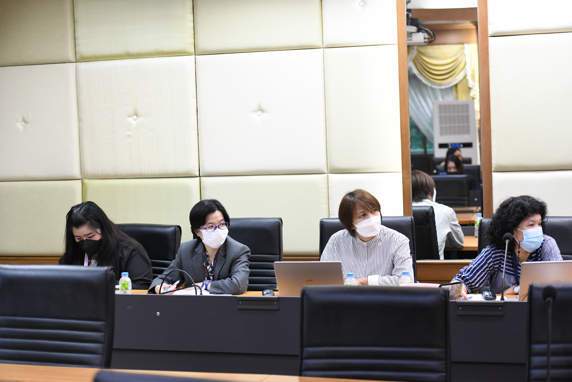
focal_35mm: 70
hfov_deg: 28.8
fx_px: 1112
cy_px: 191
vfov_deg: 19.5
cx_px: 286
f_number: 2.8
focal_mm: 70
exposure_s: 1/160
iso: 1600
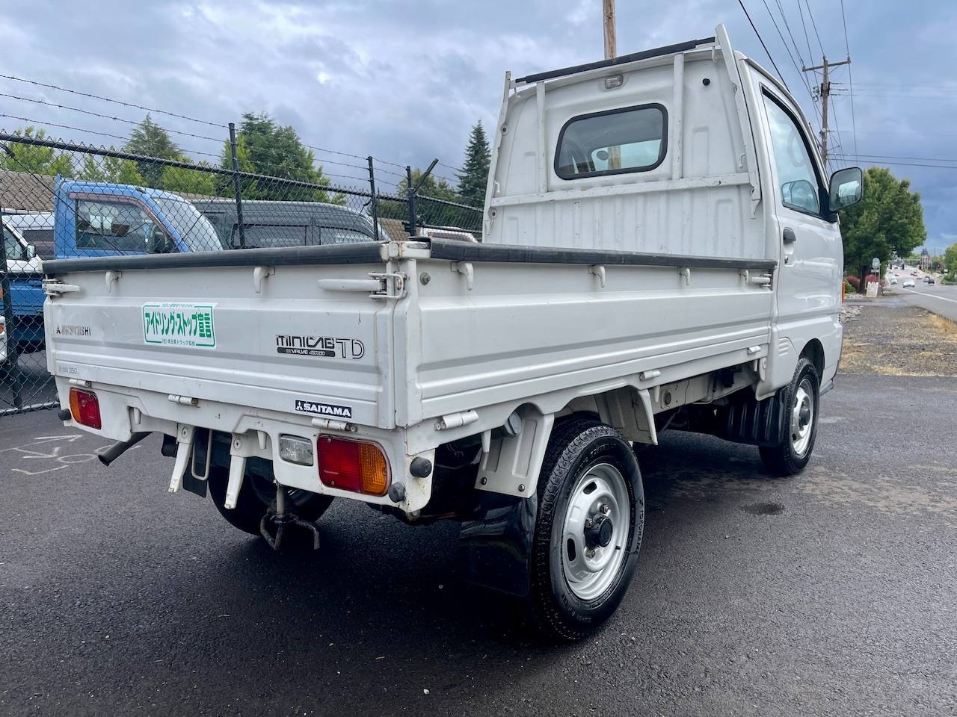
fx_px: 691
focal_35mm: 25
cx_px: 478
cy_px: 358
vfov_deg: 54.9
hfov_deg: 69.4
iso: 32
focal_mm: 5.1
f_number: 1.6
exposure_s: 1/3165
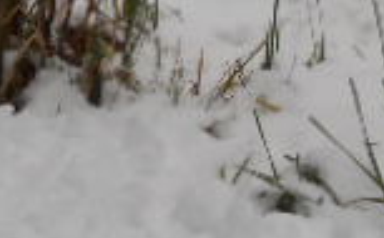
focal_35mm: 169
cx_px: 256
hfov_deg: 12.4
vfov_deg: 7.3
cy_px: -323
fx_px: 1765
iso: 80
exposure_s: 1/320
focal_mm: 6.8
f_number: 4.2
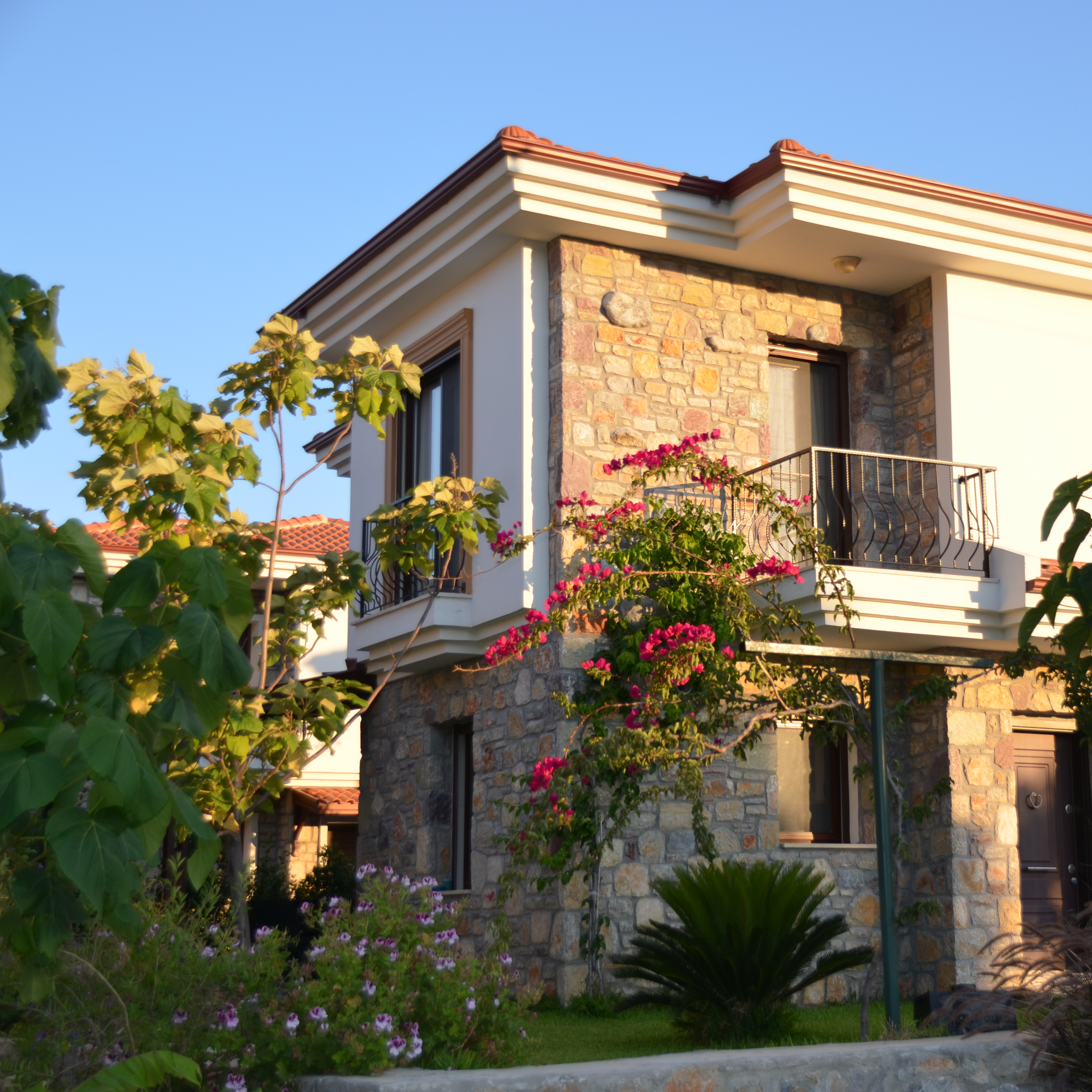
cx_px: 723
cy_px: 546
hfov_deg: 27.6
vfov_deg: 27.7
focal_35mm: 62
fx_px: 2213
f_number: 5
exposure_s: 1/200
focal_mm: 32
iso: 100
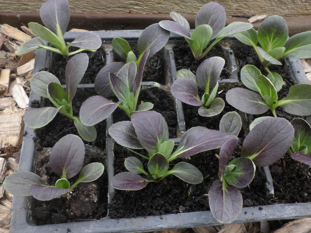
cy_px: 116
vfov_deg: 39.7
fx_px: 323
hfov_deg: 51.4
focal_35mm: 36
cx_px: 156
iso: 64
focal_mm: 6.3
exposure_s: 1/80
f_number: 5.6
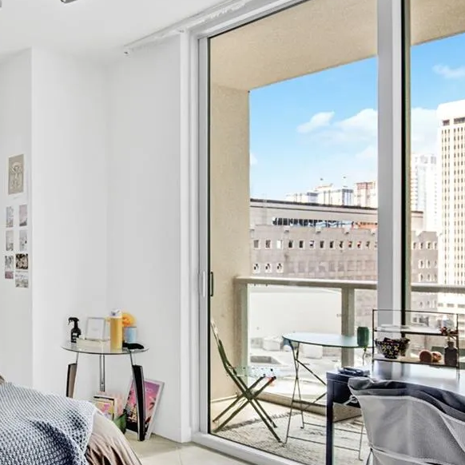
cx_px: -10
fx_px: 532
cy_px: 279
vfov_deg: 46.9
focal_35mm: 35
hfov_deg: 40.7
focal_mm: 10
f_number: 4.5
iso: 1250
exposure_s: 1/320
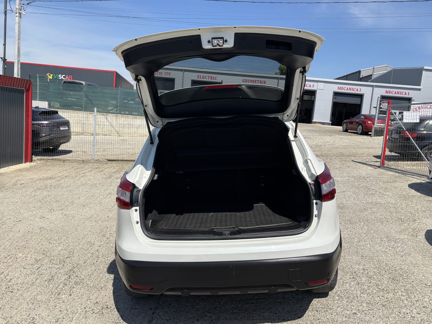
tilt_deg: -6.2
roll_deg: -5.3
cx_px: 217
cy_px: 159
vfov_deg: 51.4
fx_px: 337
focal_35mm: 27
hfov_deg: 65.3
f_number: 1.6
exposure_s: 1/4425
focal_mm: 5.96
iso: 50
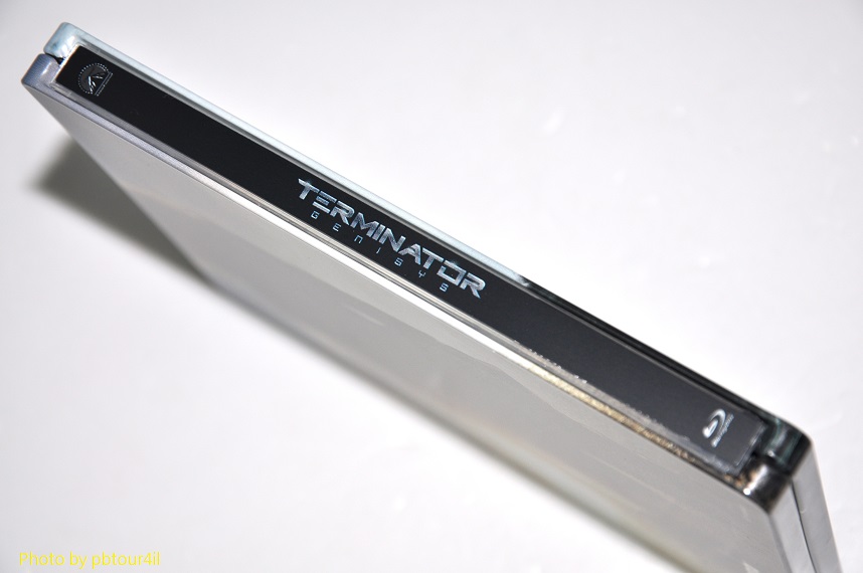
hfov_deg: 20.6
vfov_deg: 13.8
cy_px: 286
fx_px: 2371
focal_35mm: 99
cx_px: 432
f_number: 5.6
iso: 200
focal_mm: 66
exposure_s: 1/30
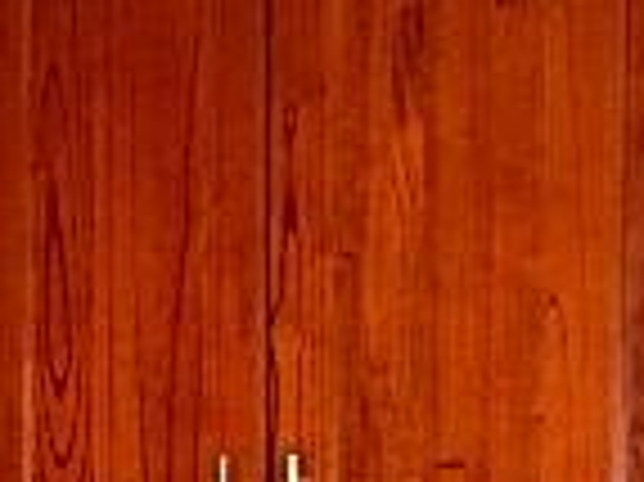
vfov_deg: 12.5
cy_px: 757
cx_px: -225
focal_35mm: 112
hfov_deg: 16.5
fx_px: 2082
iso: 200
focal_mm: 4.5
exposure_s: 1/30
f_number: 3.7
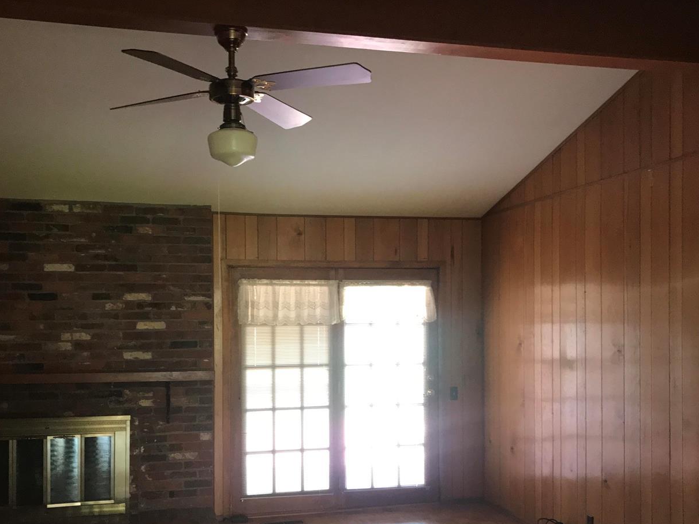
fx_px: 747
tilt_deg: -0.6
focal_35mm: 37
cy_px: 324
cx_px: 331
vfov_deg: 38.4
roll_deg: +0.5
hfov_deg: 50.1
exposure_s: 1/30
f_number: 1.8
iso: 160
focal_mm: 3.99
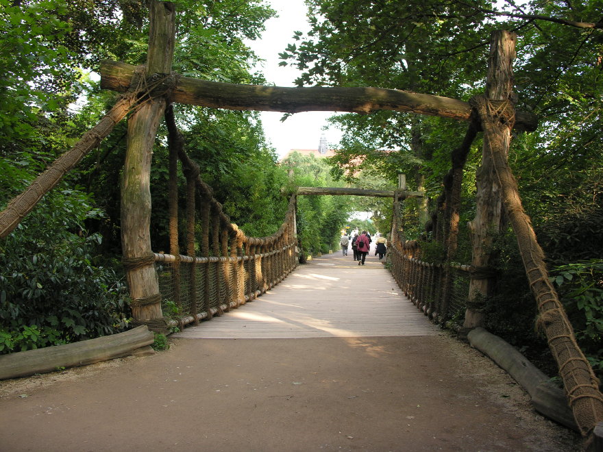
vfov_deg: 40.7
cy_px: 226
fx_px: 610
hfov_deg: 52.6
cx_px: 302
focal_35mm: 35
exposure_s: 1/47.4
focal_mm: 8.9
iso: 50
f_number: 3.2
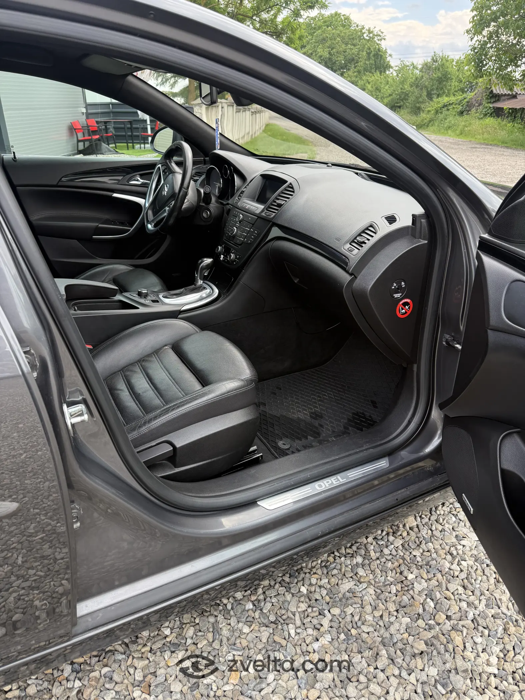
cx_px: 262
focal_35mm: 24
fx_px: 485
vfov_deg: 71.6
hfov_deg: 56.8
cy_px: 350
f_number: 1.78
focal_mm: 6.76
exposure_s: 1/555
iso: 100
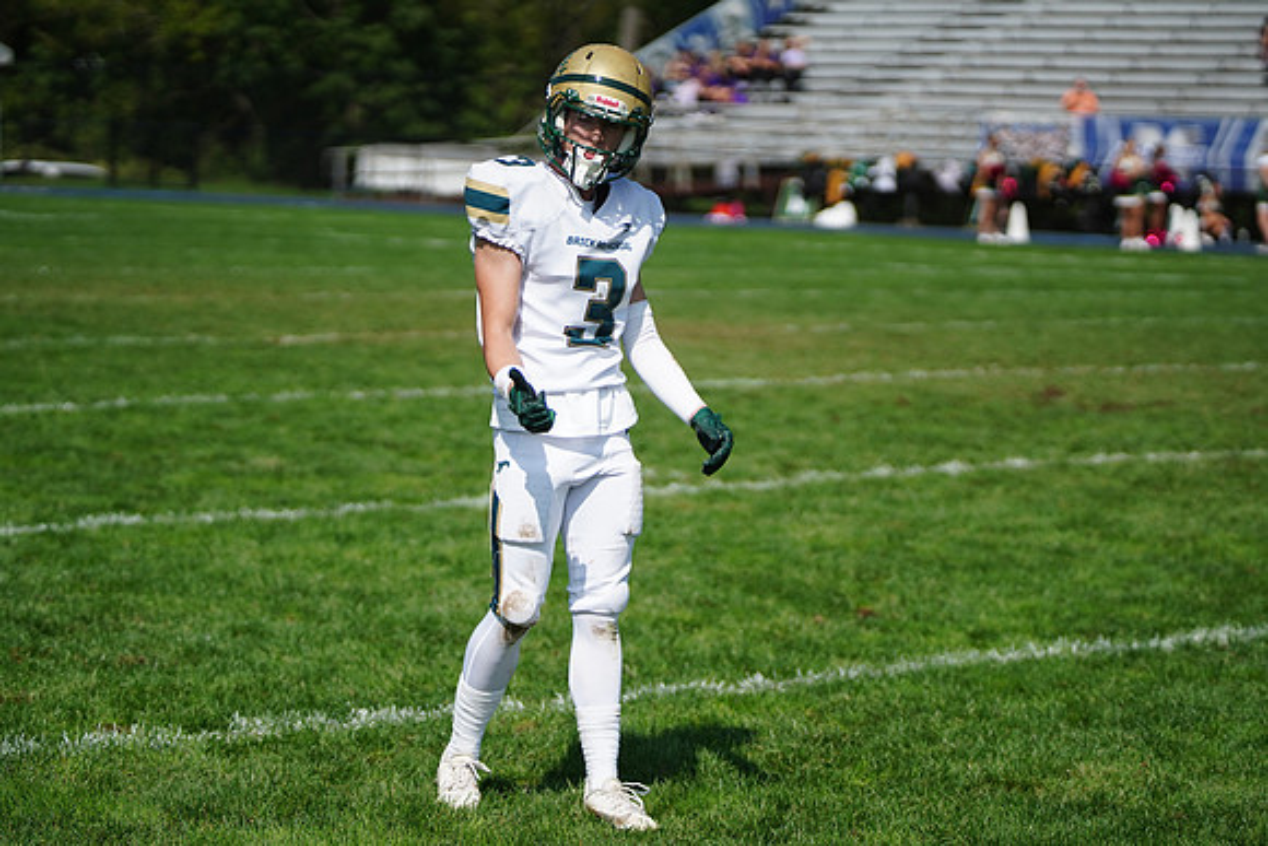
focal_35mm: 140
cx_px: 634
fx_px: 4932
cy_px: 423
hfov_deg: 14.7
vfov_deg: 9.8
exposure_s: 1/8000
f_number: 2.8
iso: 400
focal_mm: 140
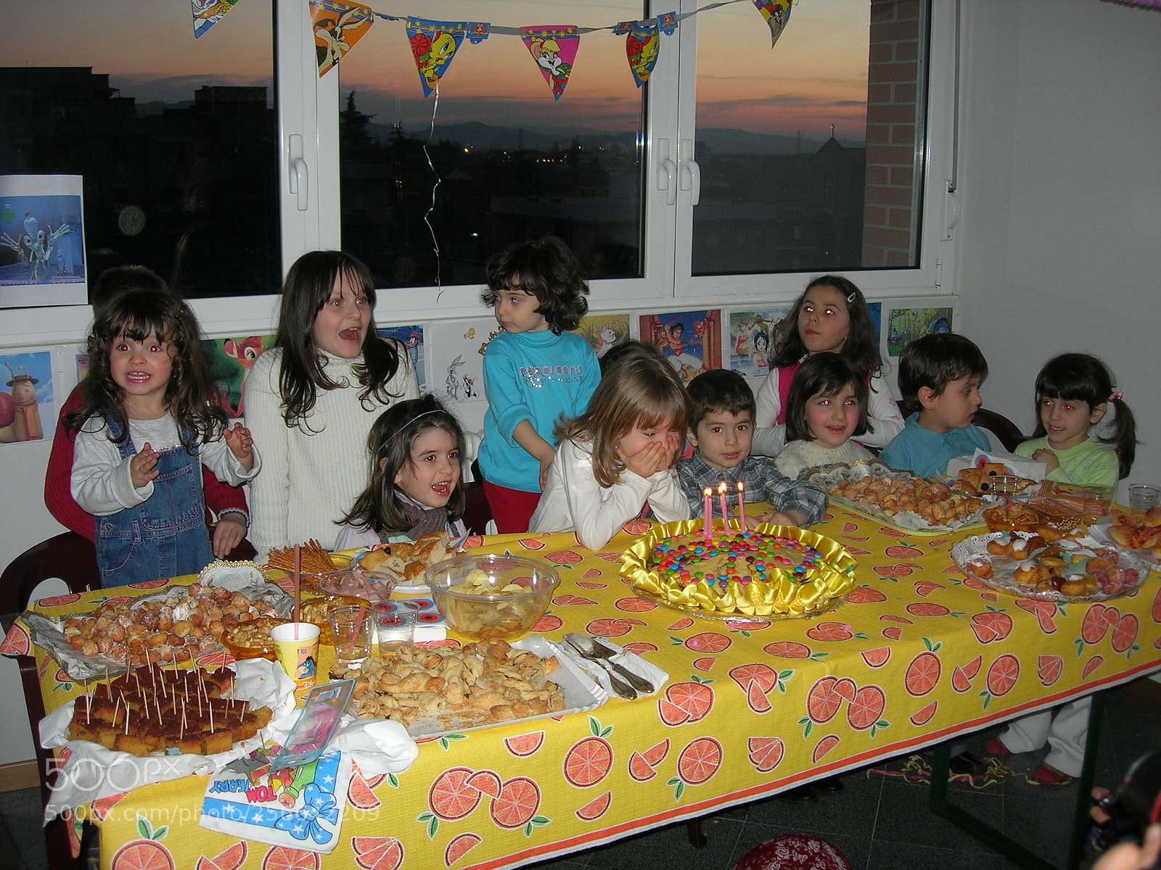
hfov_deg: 49.0
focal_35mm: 38
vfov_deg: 37.7
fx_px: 1274
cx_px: 580
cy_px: 435
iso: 64
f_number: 2.8
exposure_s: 1/60.1
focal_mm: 7.8
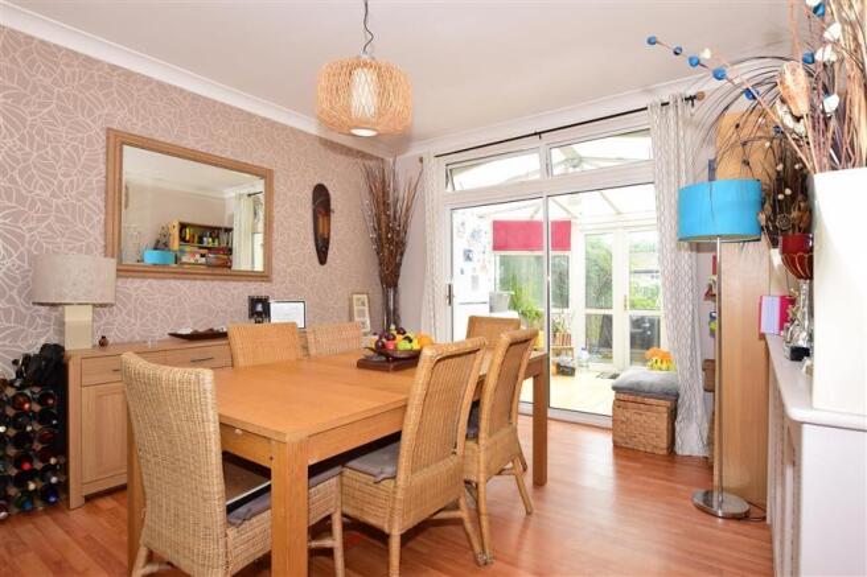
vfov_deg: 67.4
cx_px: 434
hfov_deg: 90.0
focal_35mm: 18
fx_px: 433
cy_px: 288
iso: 200
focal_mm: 12
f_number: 8
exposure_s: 1/20
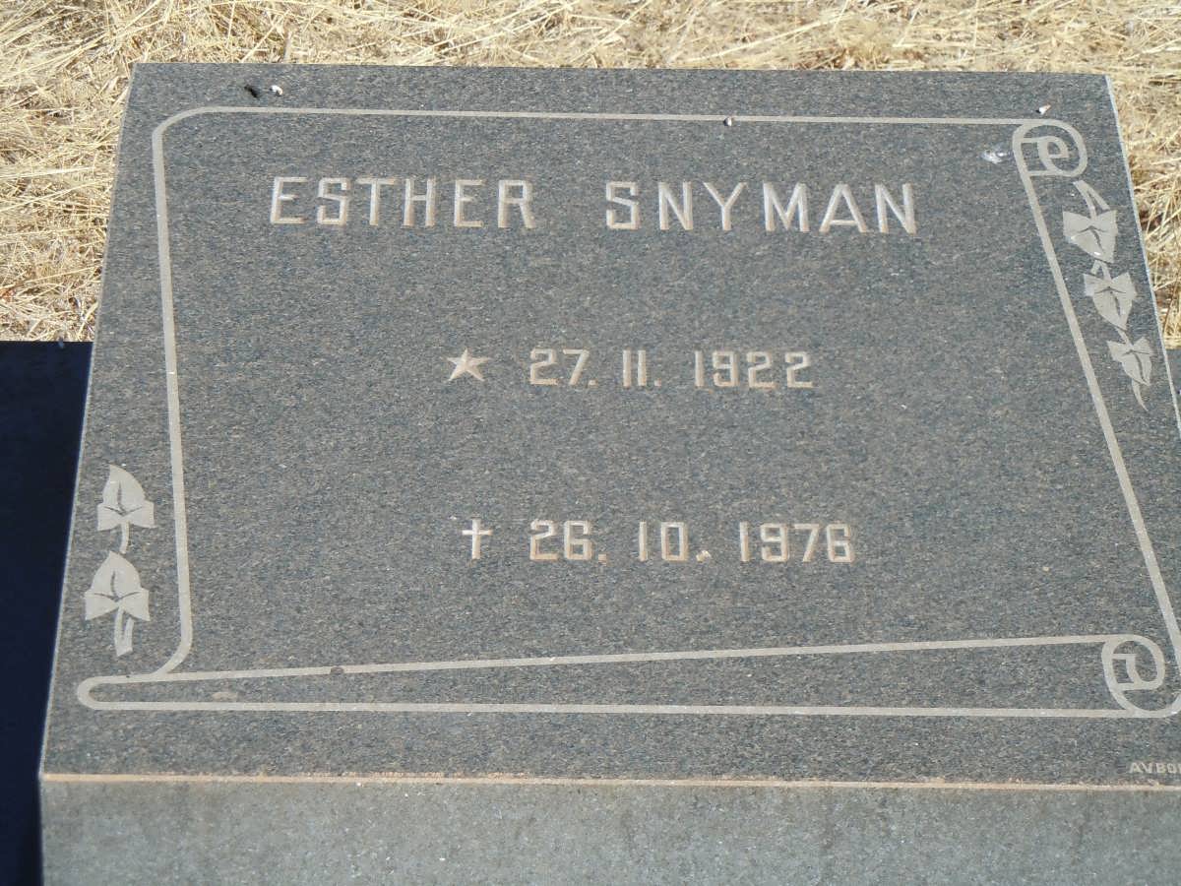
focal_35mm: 116
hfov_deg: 17.0
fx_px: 3958
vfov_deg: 12.8
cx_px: 590
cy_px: 443
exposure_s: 1/800
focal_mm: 20.9
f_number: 4.6
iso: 200
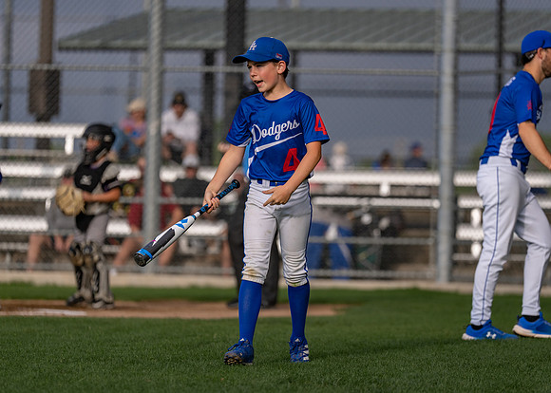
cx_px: 302
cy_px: 215
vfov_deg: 6.9
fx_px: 3271
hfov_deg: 9.6
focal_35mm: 209
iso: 250
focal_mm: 171
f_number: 2.8
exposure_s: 1/5000
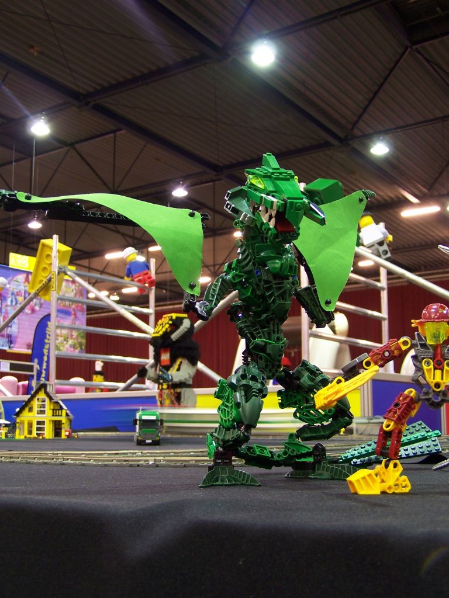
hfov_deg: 33.6
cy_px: 299
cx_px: 224
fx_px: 744
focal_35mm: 43
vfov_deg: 43.9
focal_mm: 7.1
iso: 80
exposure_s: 1/2
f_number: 2.9
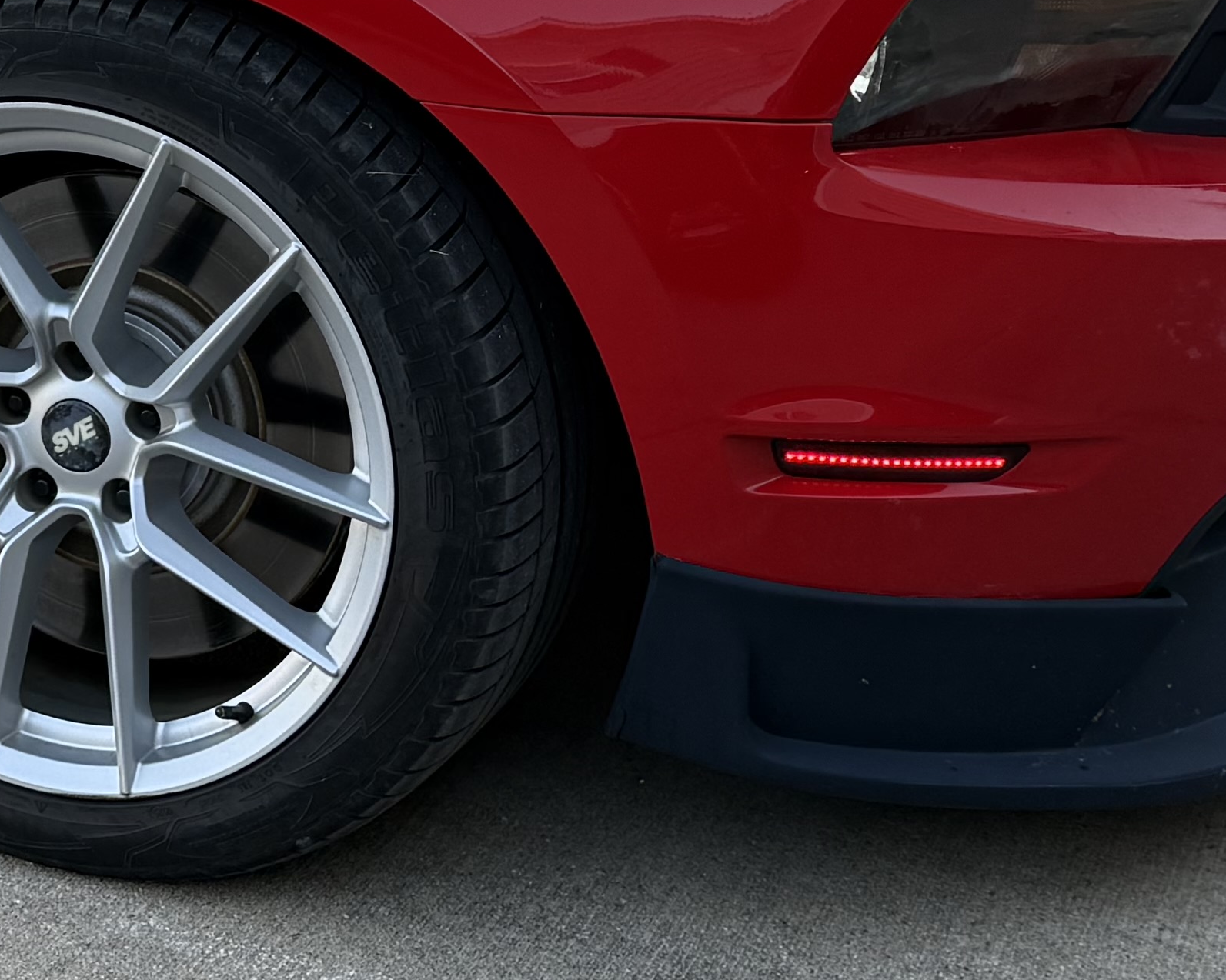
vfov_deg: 18.0
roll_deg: +0.3
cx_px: -382
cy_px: 110
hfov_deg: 20.7
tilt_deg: -11.5
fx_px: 3048
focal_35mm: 84
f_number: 1.78
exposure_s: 1/435
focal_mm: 6.76
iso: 100
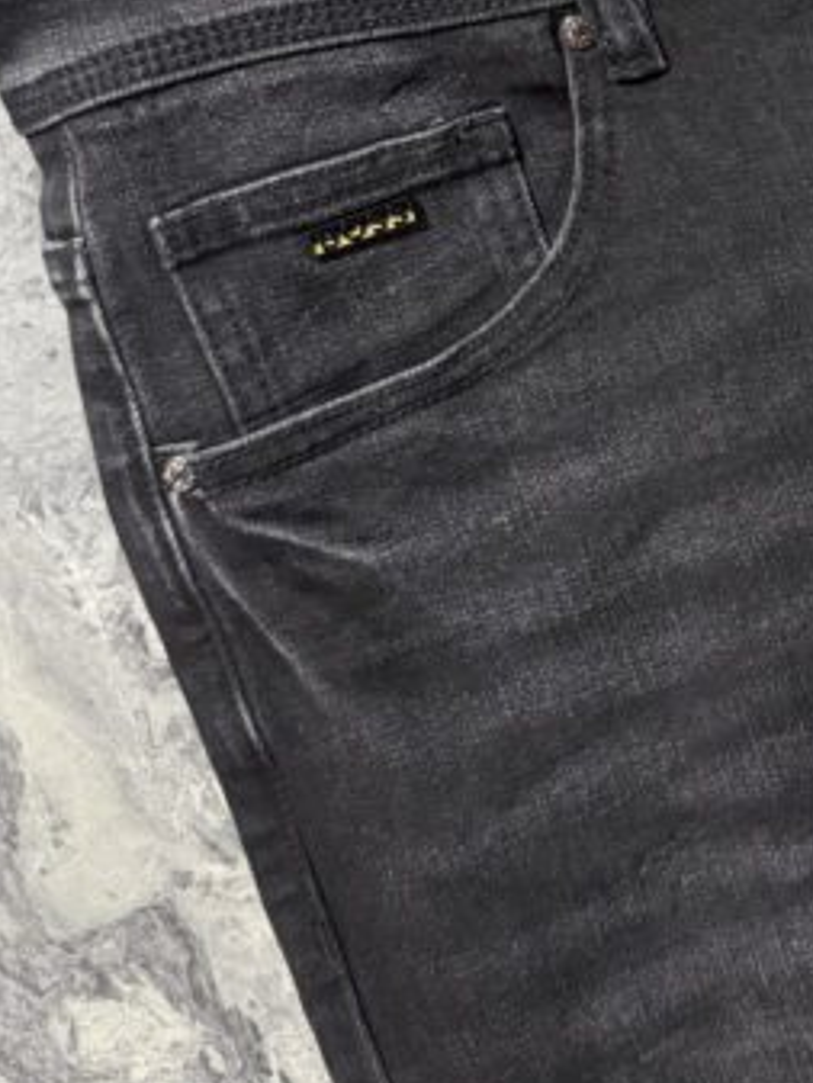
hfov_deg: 23.6
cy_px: 202
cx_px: 954
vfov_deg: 32.7
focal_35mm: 57
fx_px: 1784
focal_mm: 6.76
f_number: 1.78
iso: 640
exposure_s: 1/40
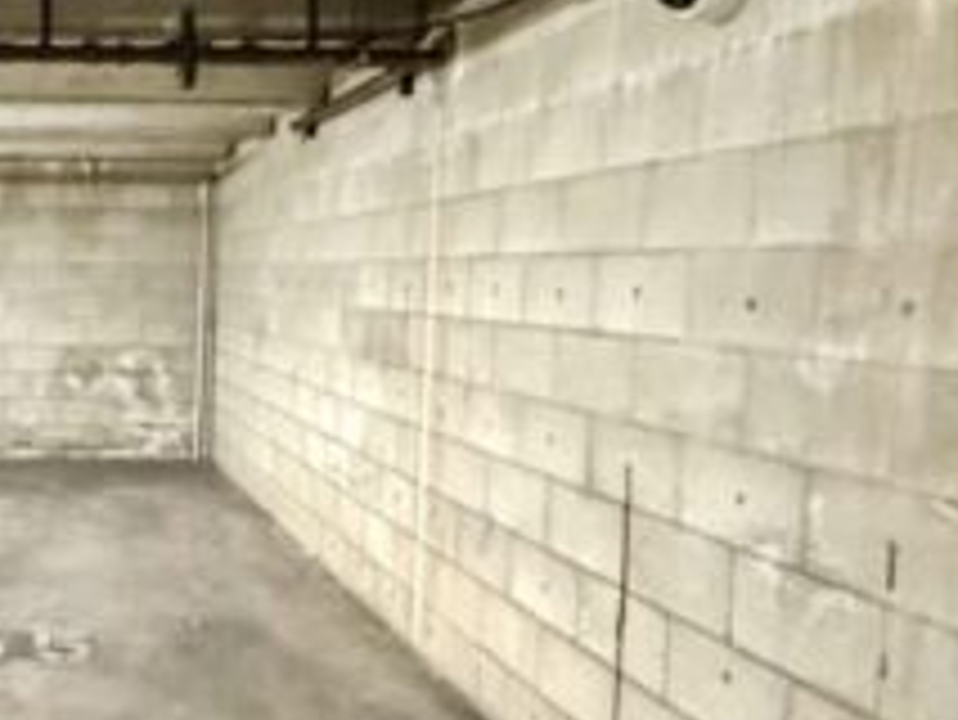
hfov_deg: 39.4
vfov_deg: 34.4
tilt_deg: -3.7
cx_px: -4
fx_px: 1163
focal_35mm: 42
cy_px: 360
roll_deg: -1.2
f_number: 2.2
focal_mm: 2.22
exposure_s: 1/40
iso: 1250
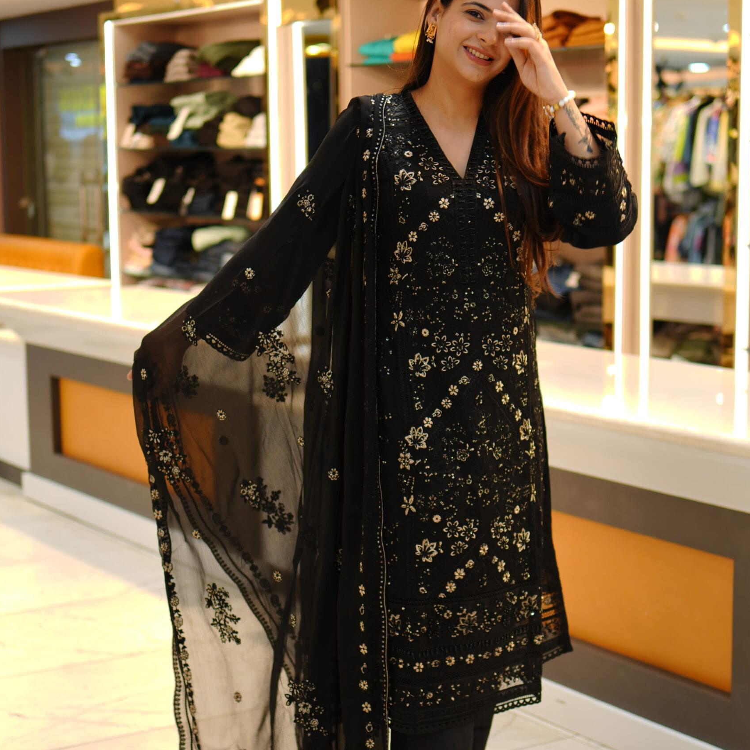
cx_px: 378
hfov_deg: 25.5
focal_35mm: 68
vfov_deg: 25.5
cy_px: 424
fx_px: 1658
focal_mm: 35
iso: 80
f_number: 1.8
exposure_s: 1/60
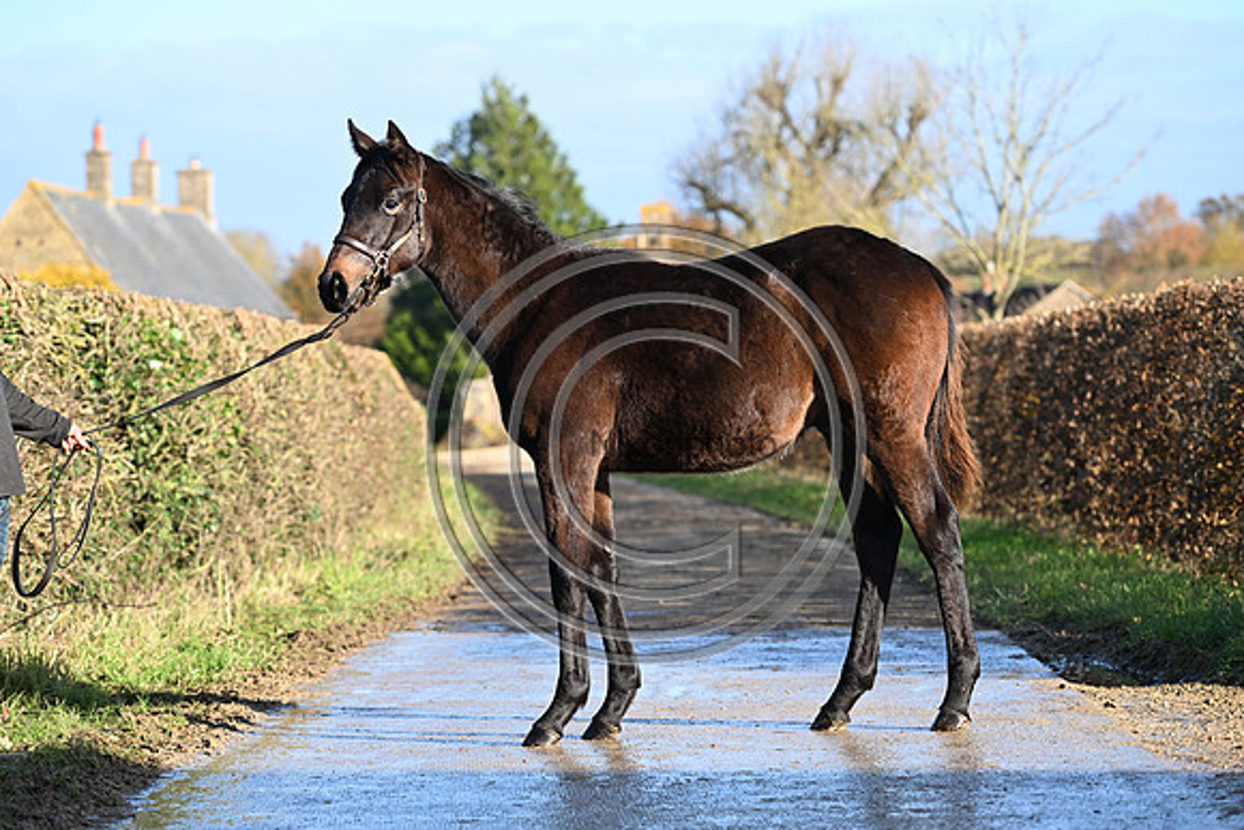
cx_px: 622
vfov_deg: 11.8
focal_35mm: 116
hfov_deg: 17.6
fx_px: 4009
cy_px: 415
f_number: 4
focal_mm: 116
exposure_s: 1/1000
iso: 320
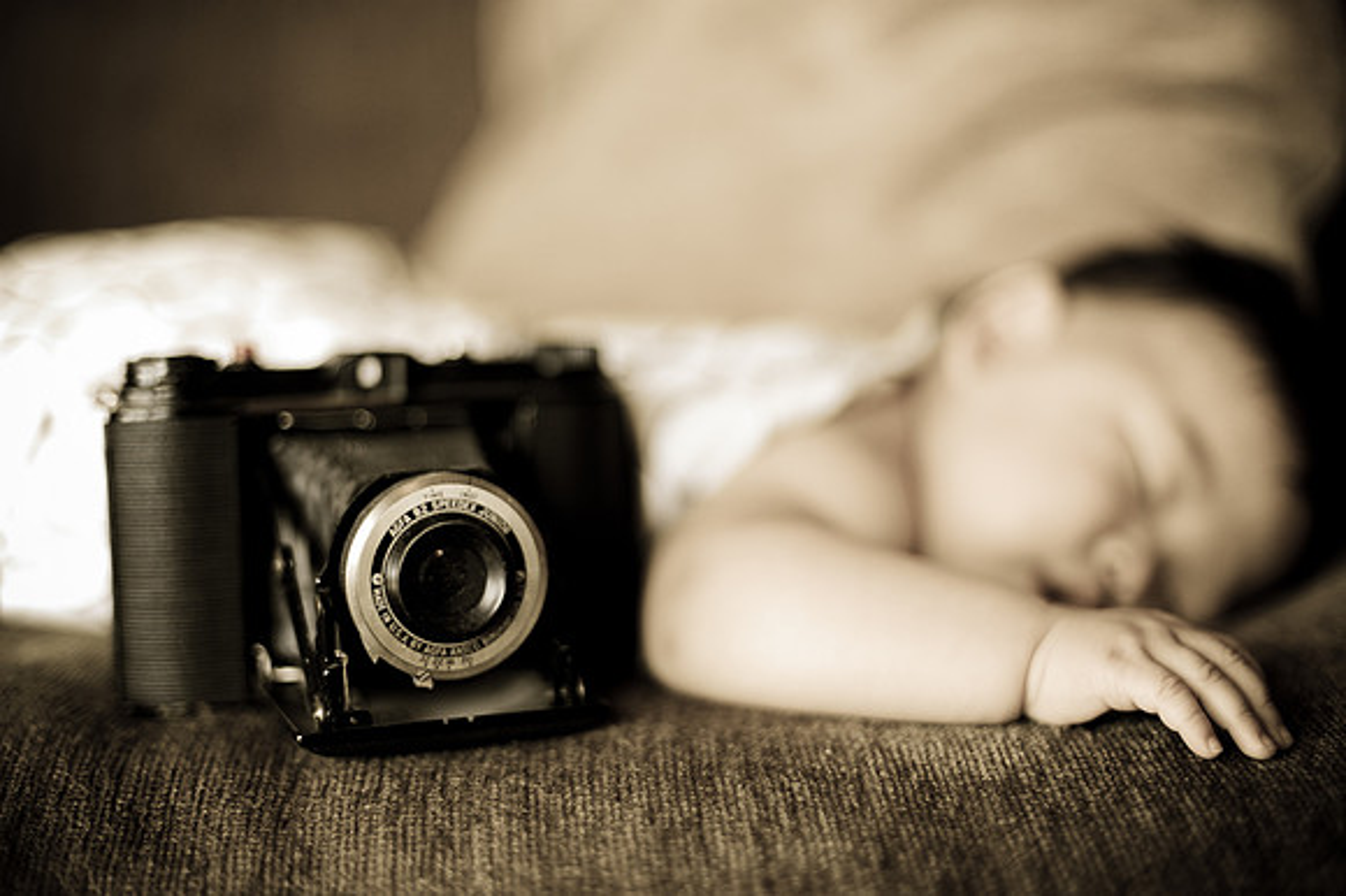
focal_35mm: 50
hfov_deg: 39.6
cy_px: 448
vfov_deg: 27.0
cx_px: 673
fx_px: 1868
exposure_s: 1/250
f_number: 1.4
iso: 320
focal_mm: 50
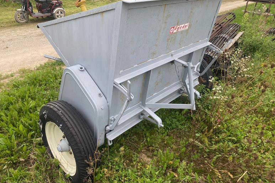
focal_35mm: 28
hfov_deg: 65.5
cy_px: 80
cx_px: 137
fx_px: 214
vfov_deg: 46.3
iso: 32
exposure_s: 1/255
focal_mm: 4.25
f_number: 1.8
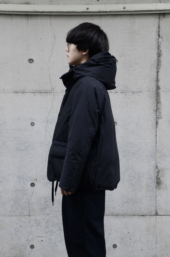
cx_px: 85
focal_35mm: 75
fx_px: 534
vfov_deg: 27.0
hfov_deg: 18.1
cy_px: 128
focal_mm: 50
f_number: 5.6
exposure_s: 1/100
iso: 400
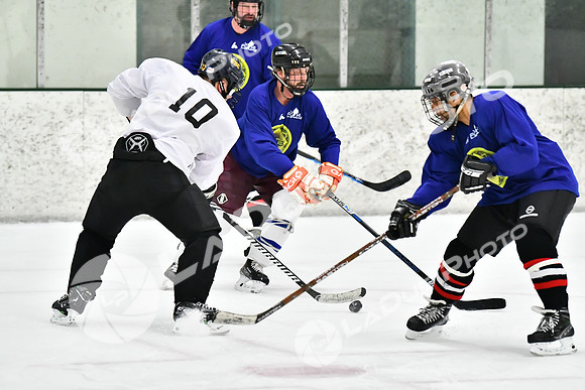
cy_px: 195
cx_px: 292
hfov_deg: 9.1
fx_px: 3657
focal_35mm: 225
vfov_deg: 6.1
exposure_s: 1/1600
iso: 6400
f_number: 2.8
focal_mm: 150
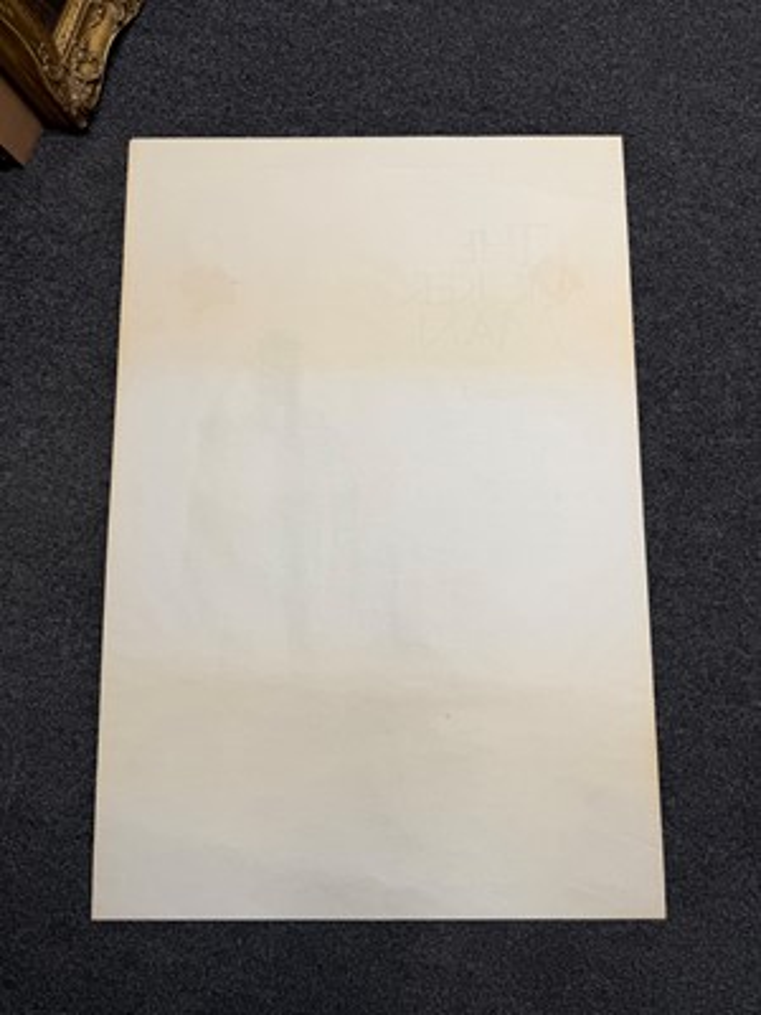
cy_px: 508
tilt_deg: -83.1
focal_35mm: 24
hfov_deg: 56.8
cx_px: 380
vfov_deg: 71.6
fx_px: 703
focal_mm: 6.76
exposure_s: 1/100
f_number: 1.78
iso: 64
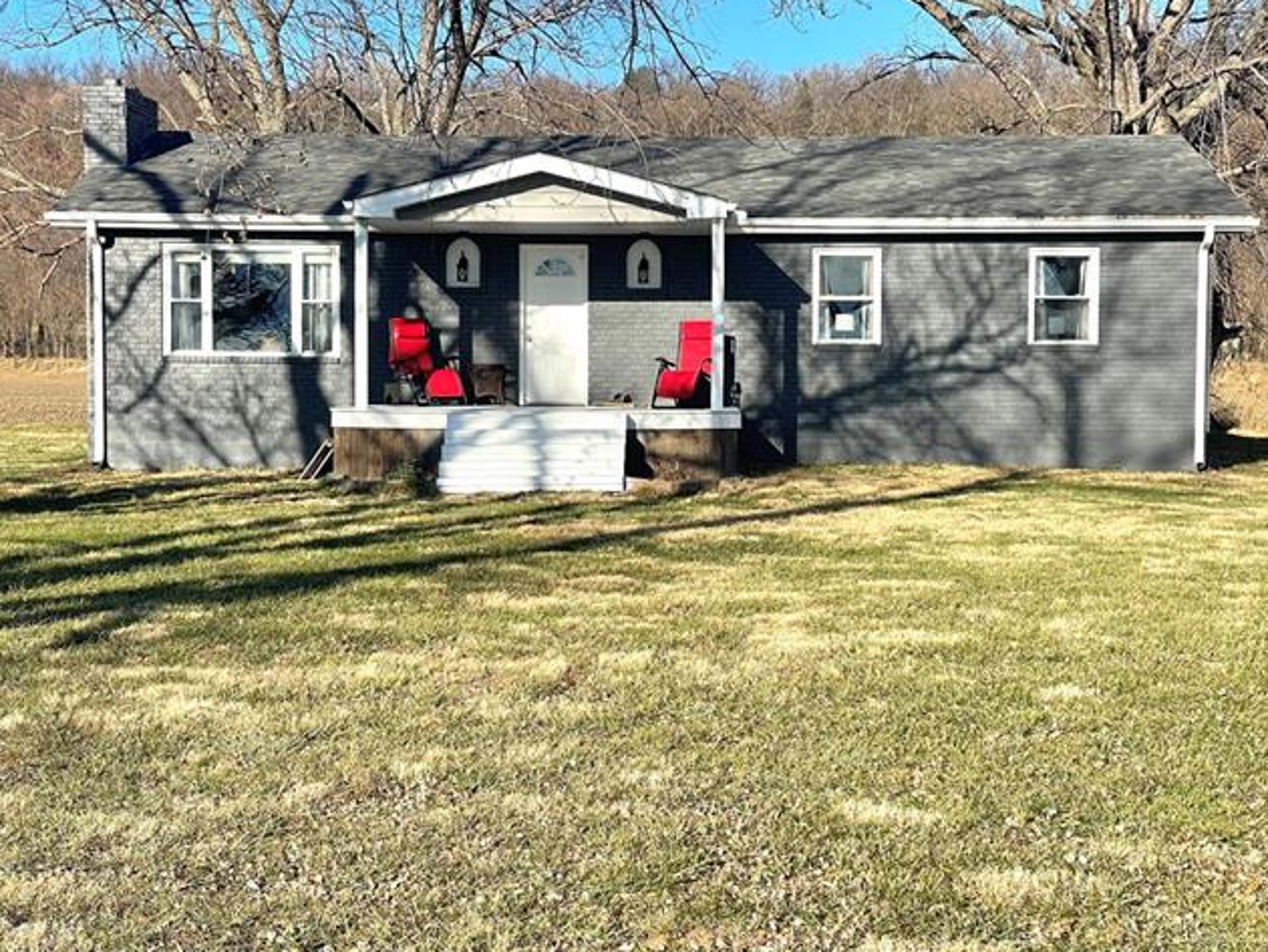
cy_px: 471
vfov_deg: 22.6
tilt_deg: -2.3
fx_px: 2382
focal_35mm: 65
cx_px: 630
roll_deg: +0.1
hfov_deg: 29.8
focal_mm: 7.5
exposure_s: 1/889
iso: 20
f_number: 2.2
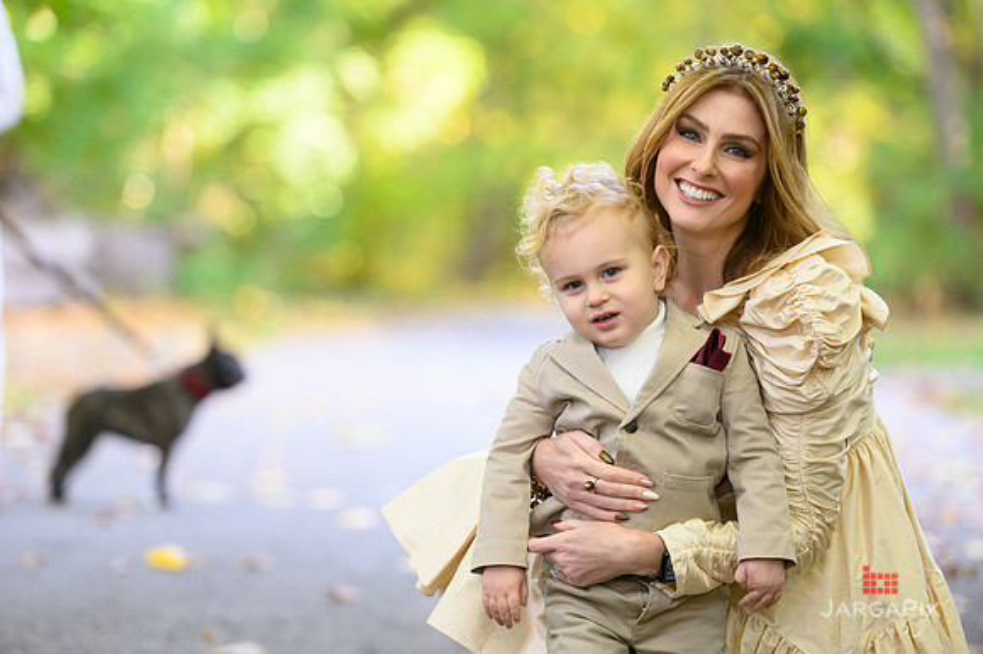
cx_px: 492
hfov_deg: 13.3
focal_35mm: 155
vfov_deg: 8.8
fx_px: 4230
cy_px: 327
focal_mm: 155
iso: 1600
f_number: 3.2
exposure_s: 1/200
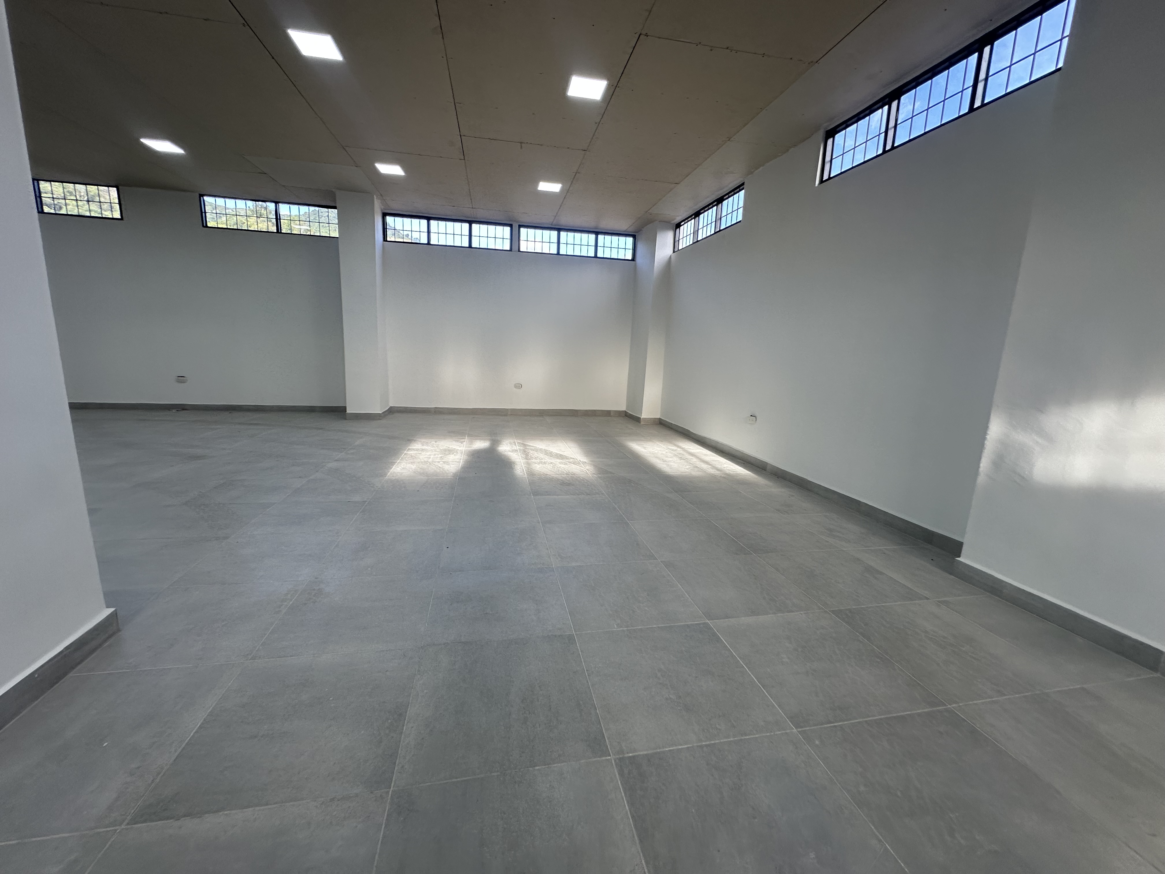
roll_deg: -2.1
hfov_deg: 102.1
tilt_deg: -7.7
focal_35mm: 14
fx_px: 471
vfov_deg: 85.7
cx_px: 582
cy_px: 437
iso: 64
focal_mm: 2.22
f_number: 2.2
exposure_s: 1/120
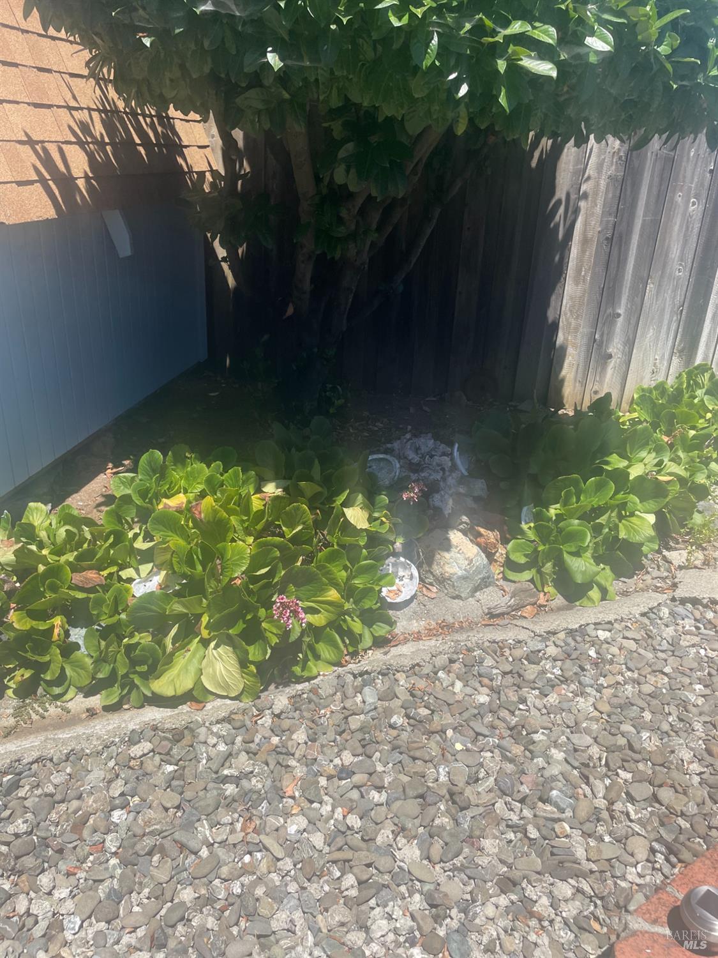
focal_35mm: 26
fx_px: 719
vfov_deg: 67.3
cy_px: 479
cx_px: 359
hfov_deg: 53.1
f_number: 1.6
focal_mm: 4.2
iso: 32
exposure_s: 1/2132
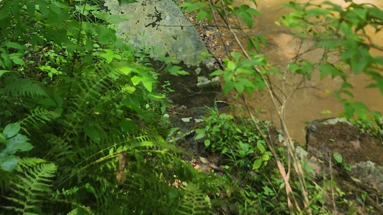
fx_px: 619
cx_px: 202
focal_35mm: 61
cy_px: -118
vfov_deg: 17.5
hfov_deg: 34.3
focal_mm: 6.4
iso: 64
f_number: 1.8
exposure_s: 1/180
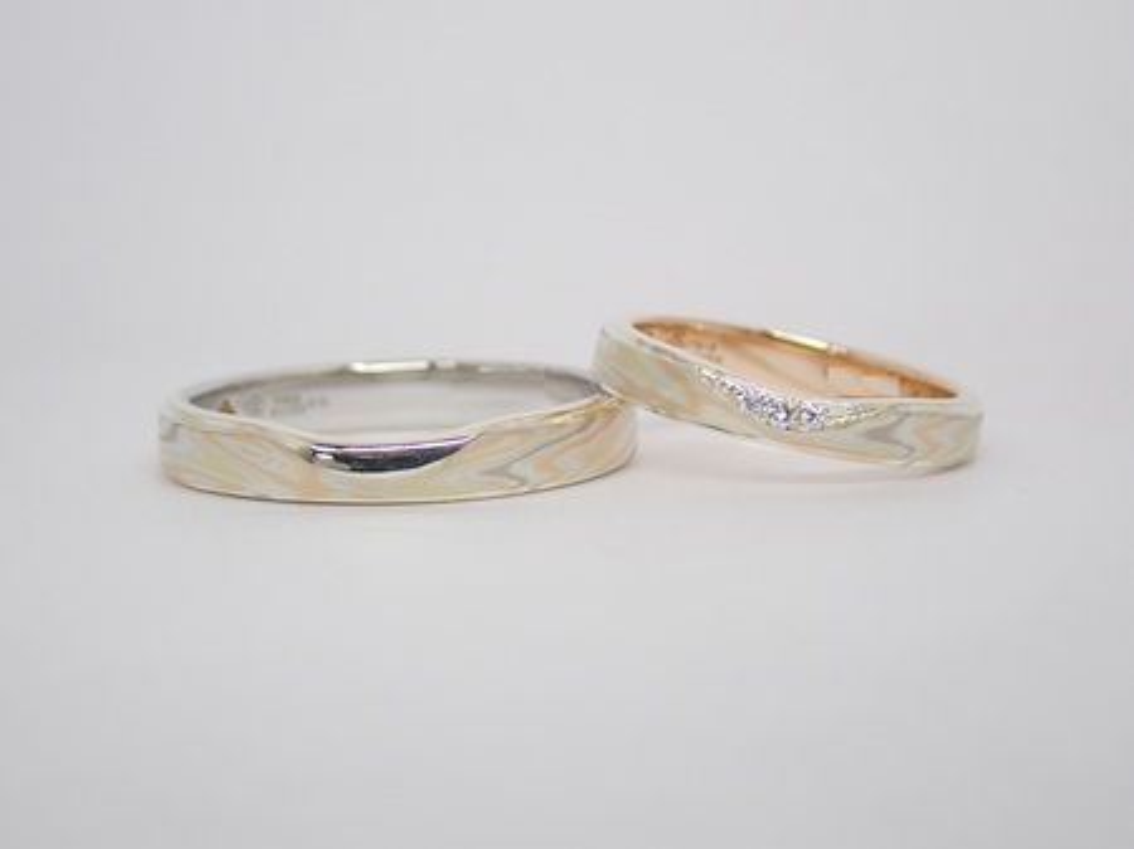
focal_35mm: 77
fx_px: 2521
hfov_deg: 25.3
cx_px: 567
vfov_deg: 19.1
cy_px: 424
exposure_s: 1/100
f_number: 4.1
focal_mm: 13.65
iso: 200
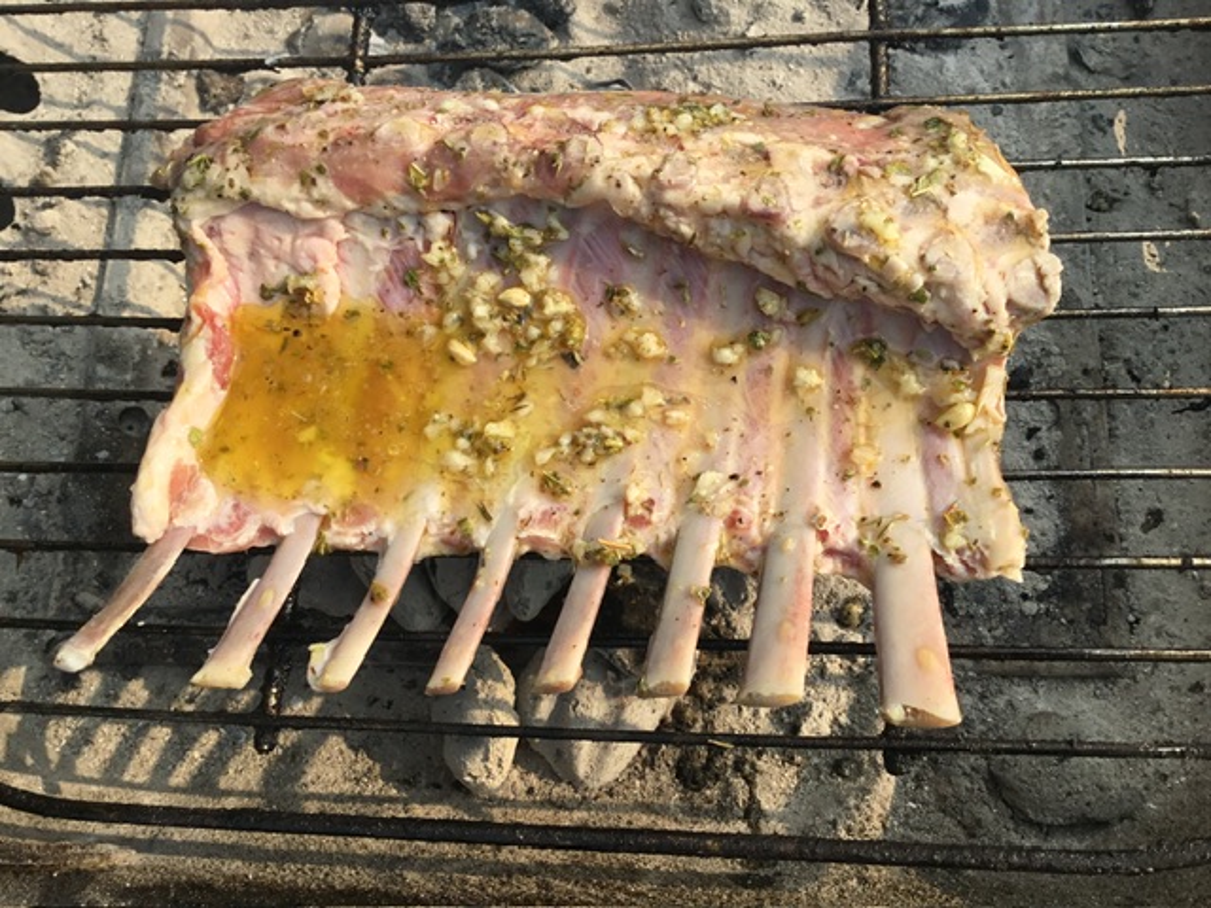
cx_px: 606
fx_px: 1084
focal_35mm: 31
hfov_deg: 58.4
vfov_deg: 45.4
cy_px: 454
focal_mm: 3.3
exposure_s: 1/637
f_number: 2.4
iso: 25
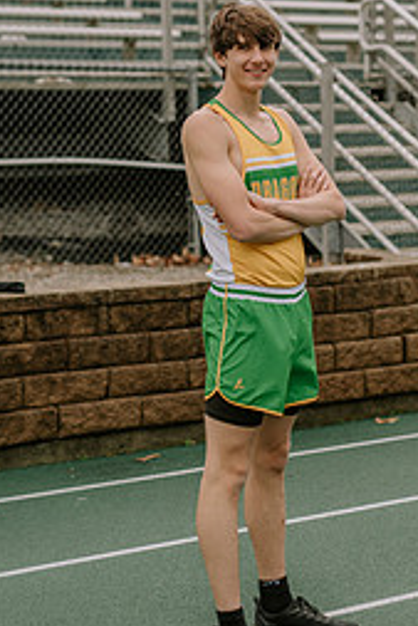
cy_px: 225
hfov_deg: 15.4
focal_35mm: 89
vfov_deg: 22.8
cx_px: 240
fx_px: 1548
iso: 100
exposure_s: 1/1250
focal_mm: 50
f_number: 2
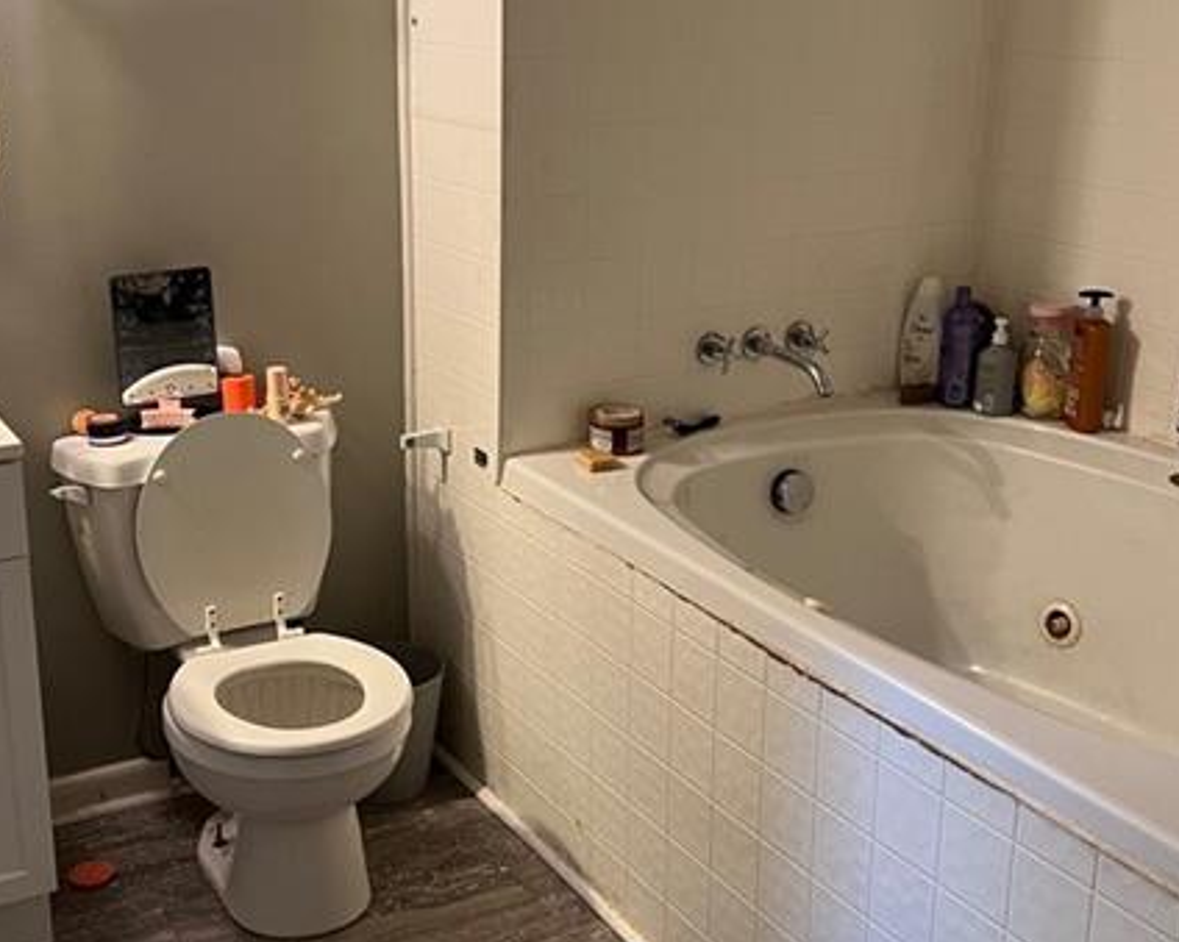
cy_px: 420
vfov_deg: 32.7
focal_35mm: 46
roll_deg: -0.8
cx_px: 567
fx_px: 1605
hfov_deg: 40.3
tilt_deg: -15.0
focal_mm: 5.7
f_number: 1.5
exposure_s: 1/60
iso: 160
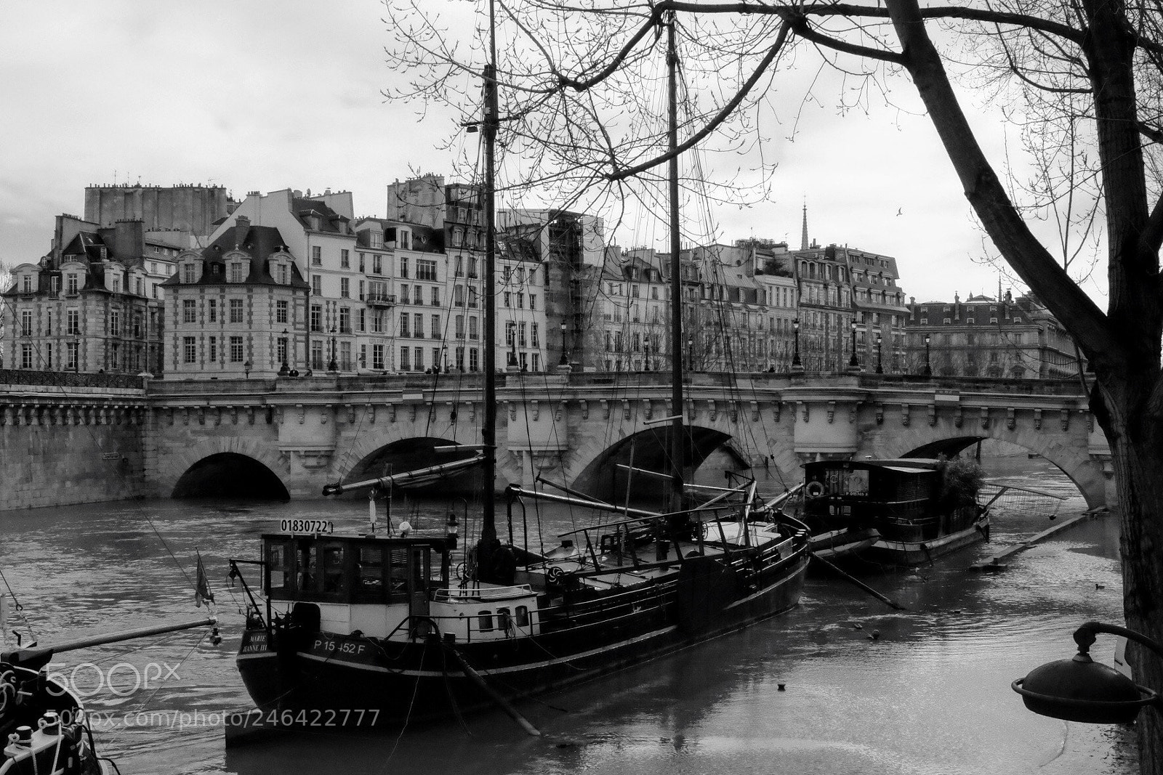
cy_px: 388
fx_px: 1421
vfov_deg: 30.5
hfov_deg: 44.5
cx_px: 582
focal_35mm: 44
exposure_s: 1/850
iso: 3200
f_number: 16
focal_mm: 29.5
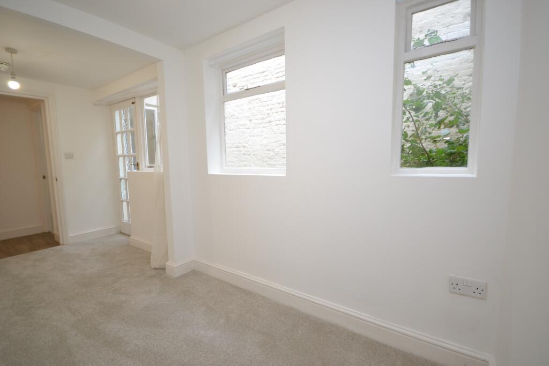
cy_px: 183
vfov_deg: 77.3
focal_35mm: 15
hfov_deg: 100.4
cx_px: 274
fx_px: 229
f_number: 4
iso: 560
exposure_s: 1/60
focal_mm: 10
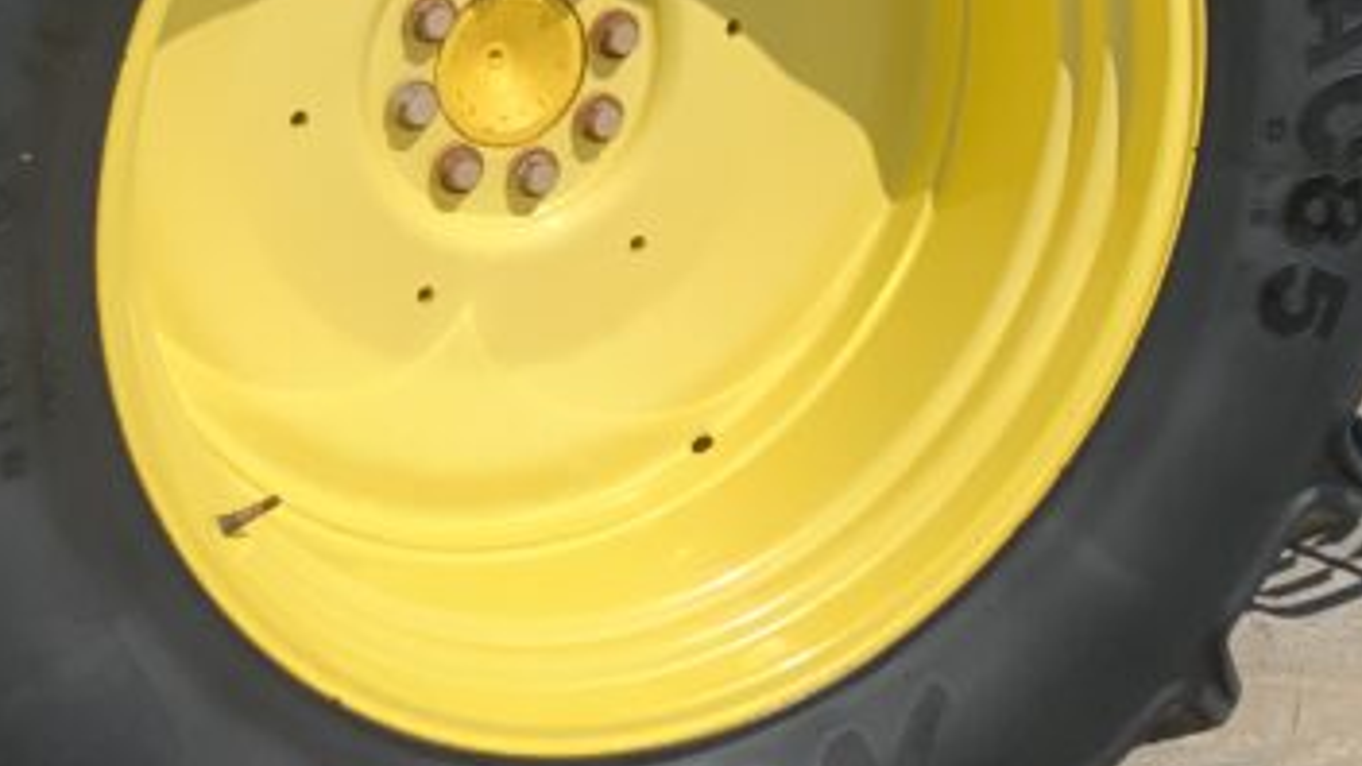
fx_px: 3323
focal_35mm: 92
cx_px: 662
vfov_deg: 13.1
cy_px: 209
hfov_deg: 23.2
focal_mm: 3
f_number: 1.8
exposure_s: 1/1577
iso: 16
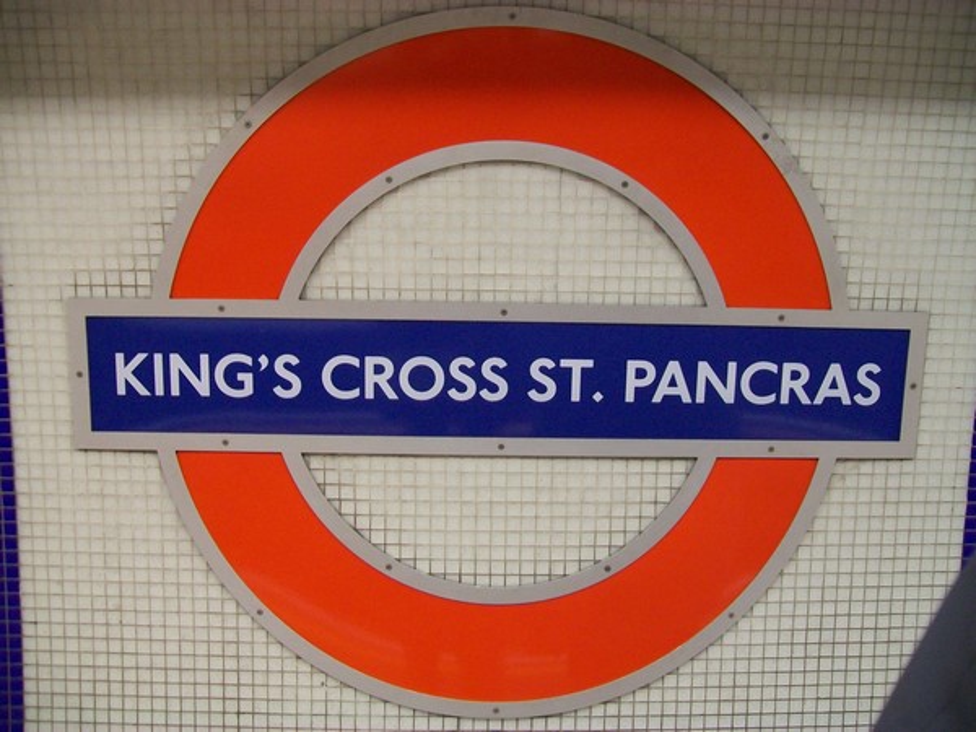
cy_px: 366
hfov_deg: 54.0
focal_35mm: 34
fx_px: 959
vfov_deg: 41.8
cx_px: 488
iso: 160
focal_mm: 6.1
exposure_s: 1/10
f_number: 2.7
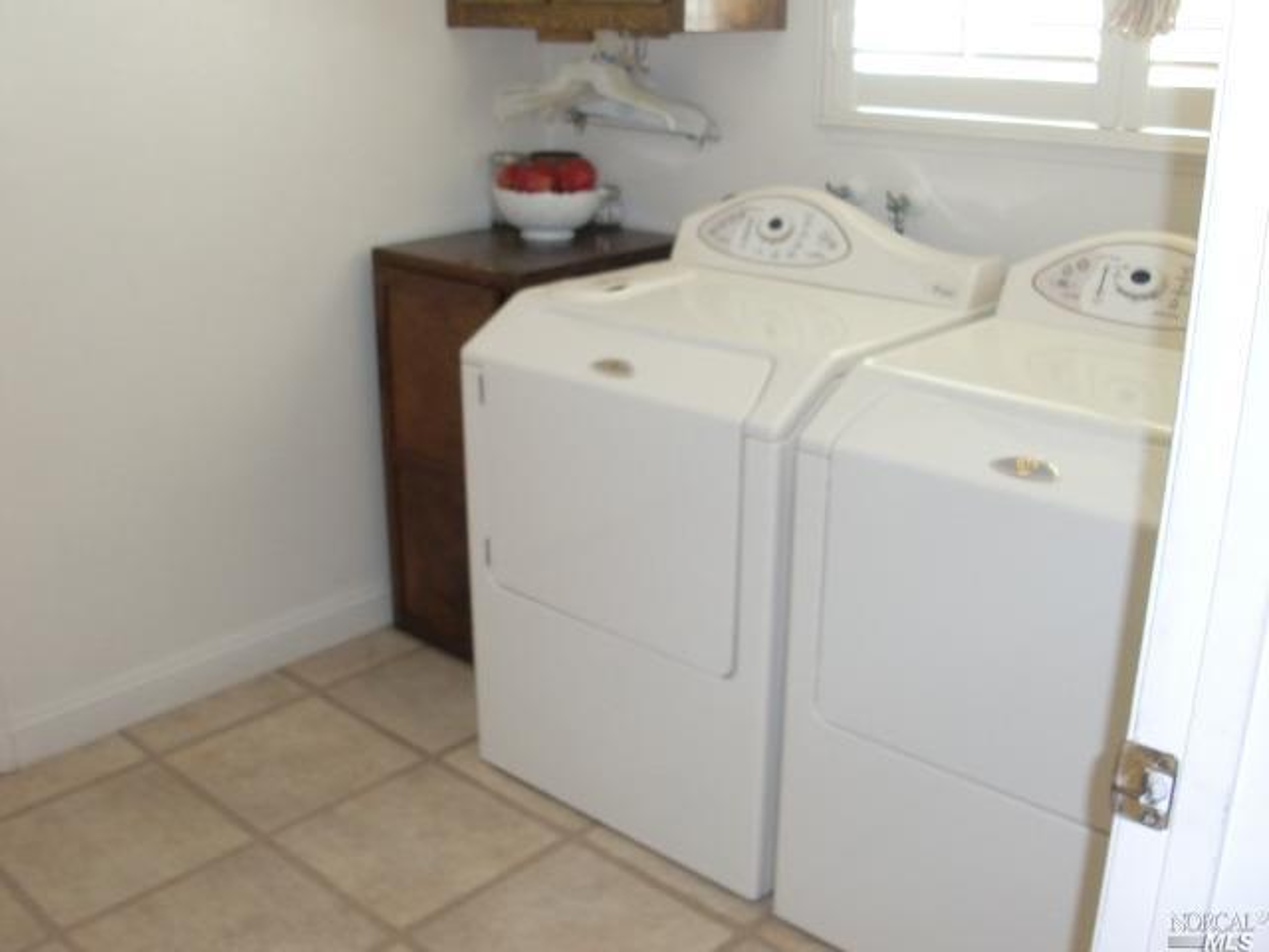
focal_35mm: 36
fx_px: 1320
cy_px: 476
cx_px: 634
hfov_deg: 51.4
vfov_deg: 39.7
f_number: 2.8
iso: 320
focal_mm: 6.3
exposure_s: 1/60
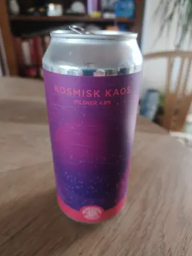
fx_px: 177
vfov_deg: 71.6
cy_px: 128
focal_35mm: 24
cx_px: 96
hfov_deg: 56.8
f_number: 3.2
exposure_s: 1/50
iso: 200
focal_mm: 5.59
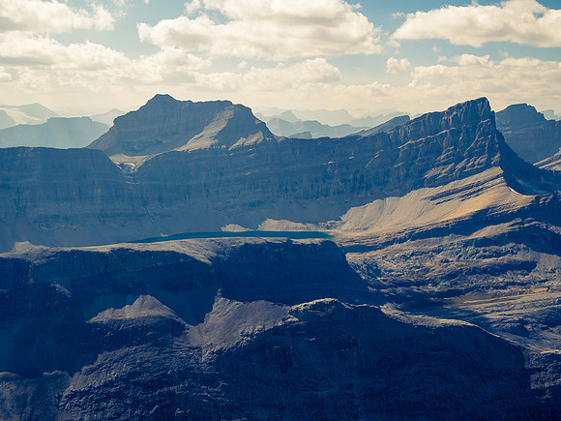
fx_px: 616
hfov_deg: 49.0
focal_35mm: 38
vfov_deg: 37.7
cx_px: 280
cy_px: 210
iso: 200
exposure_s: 1/400
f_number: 8
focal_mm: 19
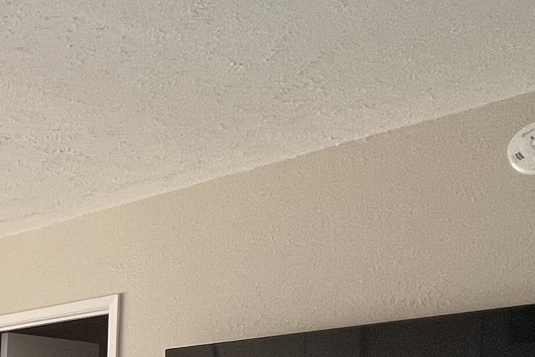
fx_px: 877
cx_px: -387
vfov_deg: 19.6
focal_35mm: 59
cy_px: 557
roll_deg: -1.3
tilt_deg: -3.6
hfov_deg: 22.6
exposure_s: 1/60
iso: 125
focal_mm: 1.57
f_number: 1.8
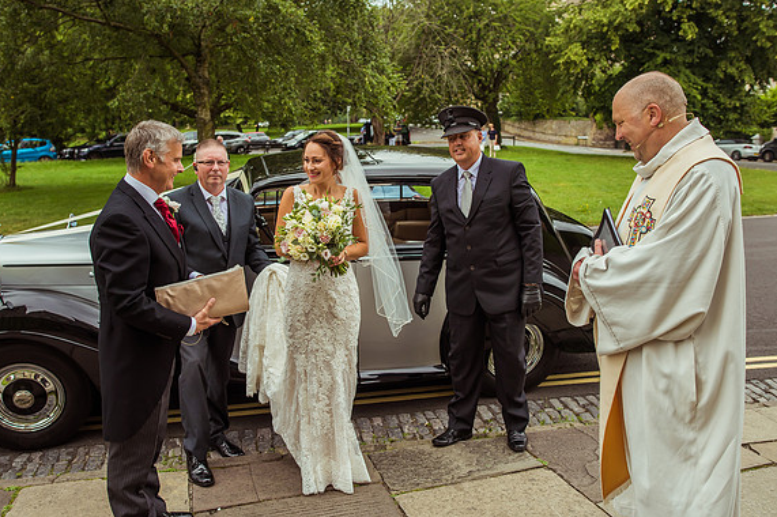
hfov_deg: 65.5
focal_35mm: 28
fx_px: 604
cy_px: 235
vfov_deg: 46.3
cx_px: 378
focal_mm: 24
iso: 125
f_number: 3.5
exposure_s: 1/1250
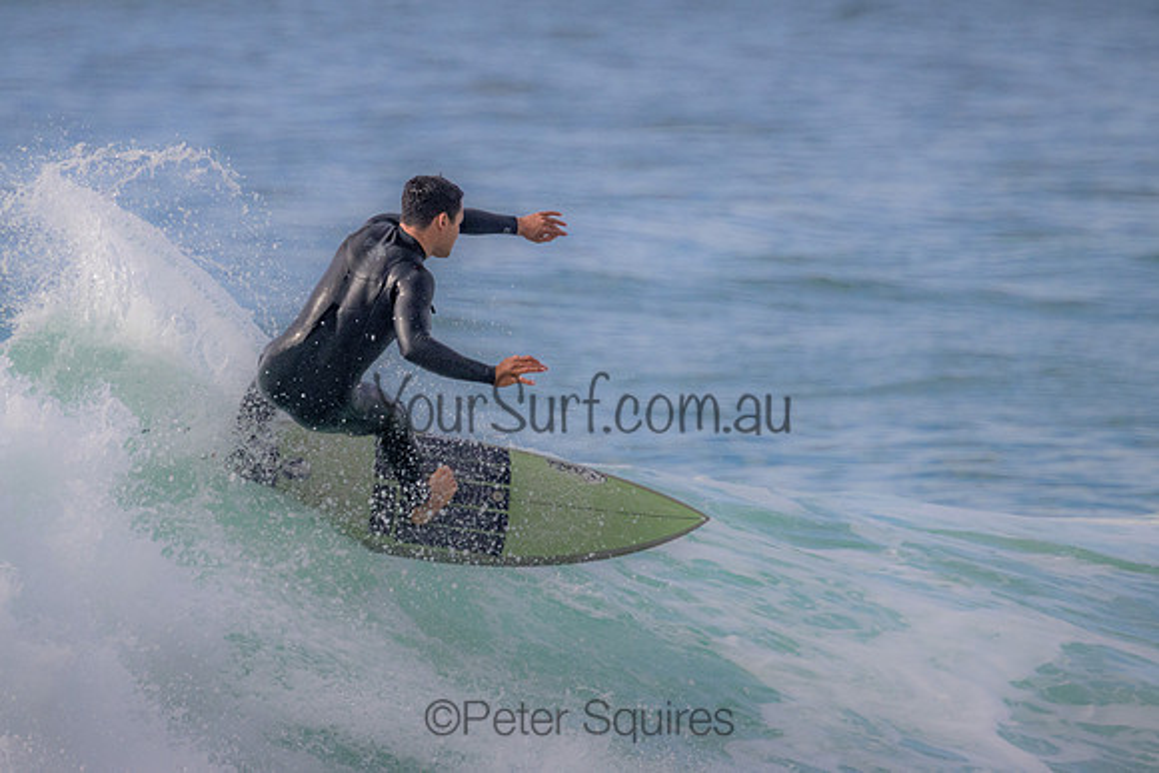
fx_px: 34525
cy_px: 255
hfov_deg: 1.9
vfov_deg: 1.3
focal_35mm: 1072
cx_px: 508
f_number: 11
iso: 1600
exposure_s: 1/2000
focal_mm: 800
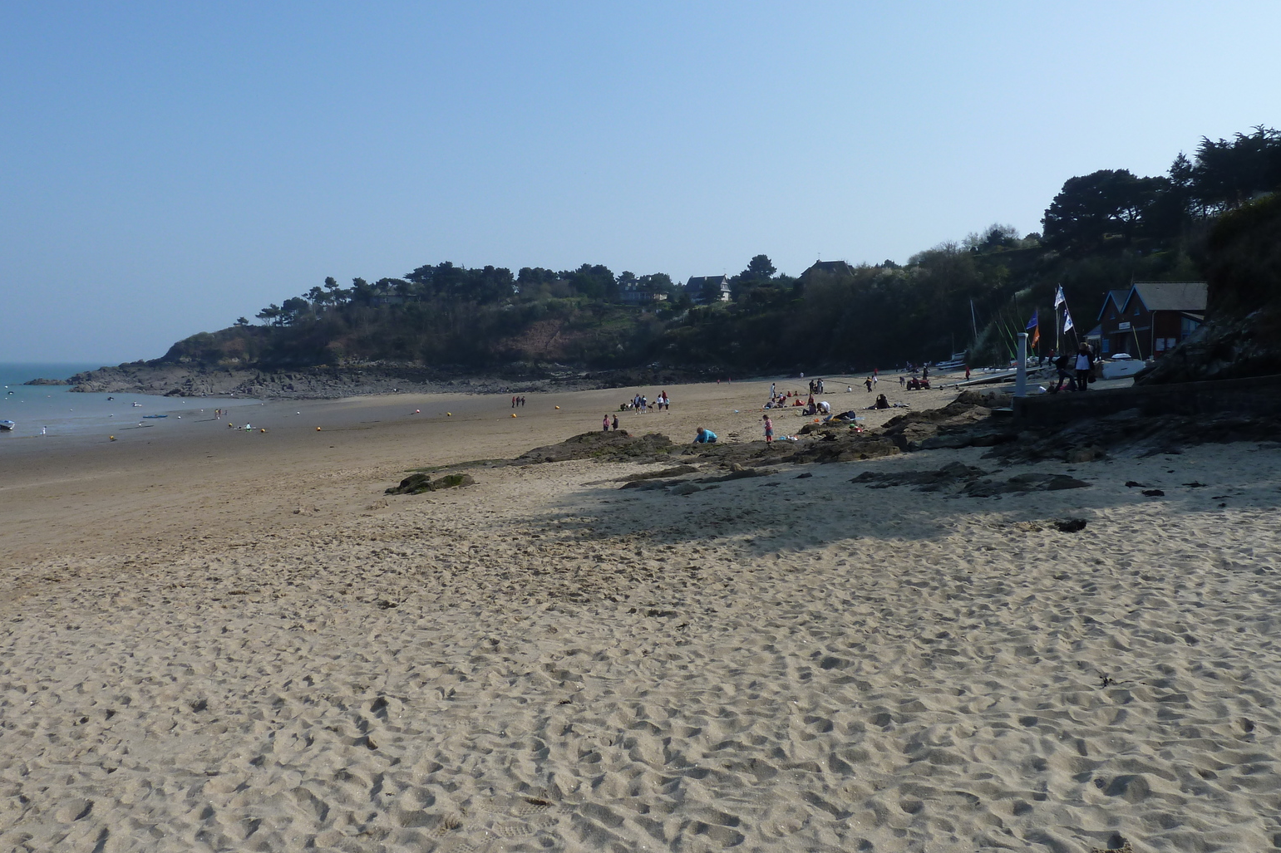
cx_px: 621
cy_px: 400
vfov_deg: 47.9
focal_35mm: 27
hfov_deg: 67.4
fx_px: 961
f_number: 5.6
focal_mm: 4.1
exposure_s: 1/400
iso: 80
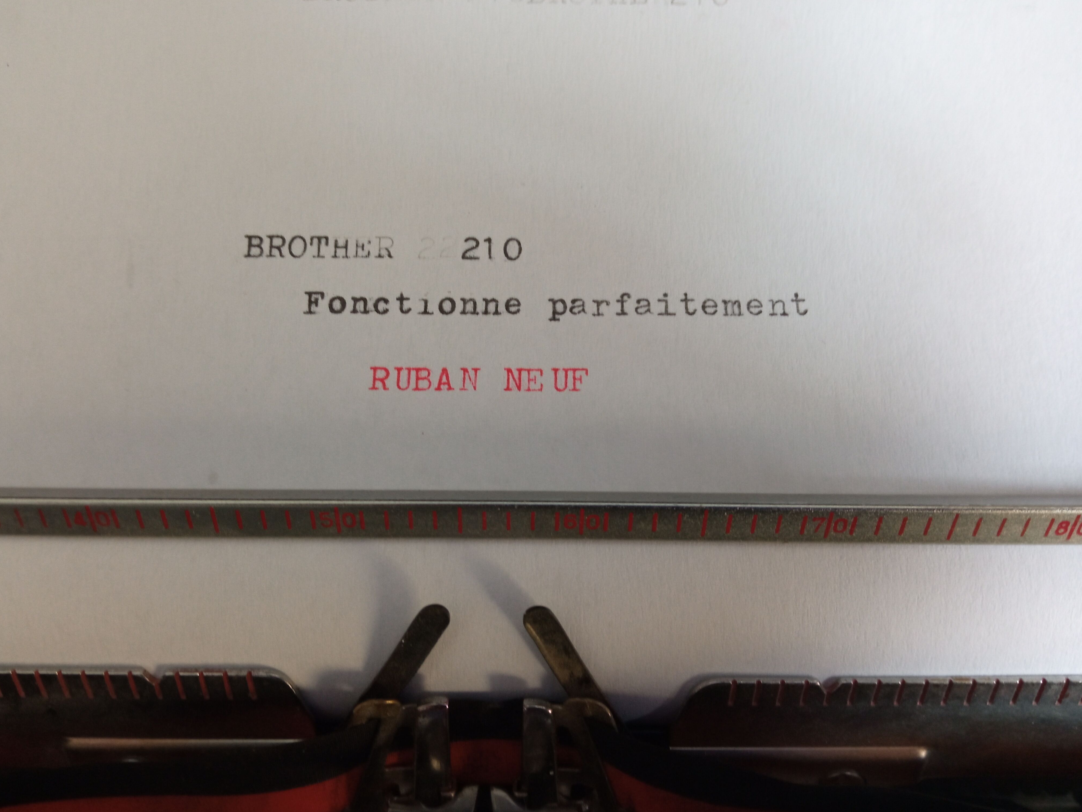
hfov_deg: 63.4
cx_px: 525
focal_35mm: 28
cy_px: 414
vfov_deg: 49.7
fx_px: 875
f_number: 2.2
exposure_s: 1/25
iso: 668
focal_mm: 3.79
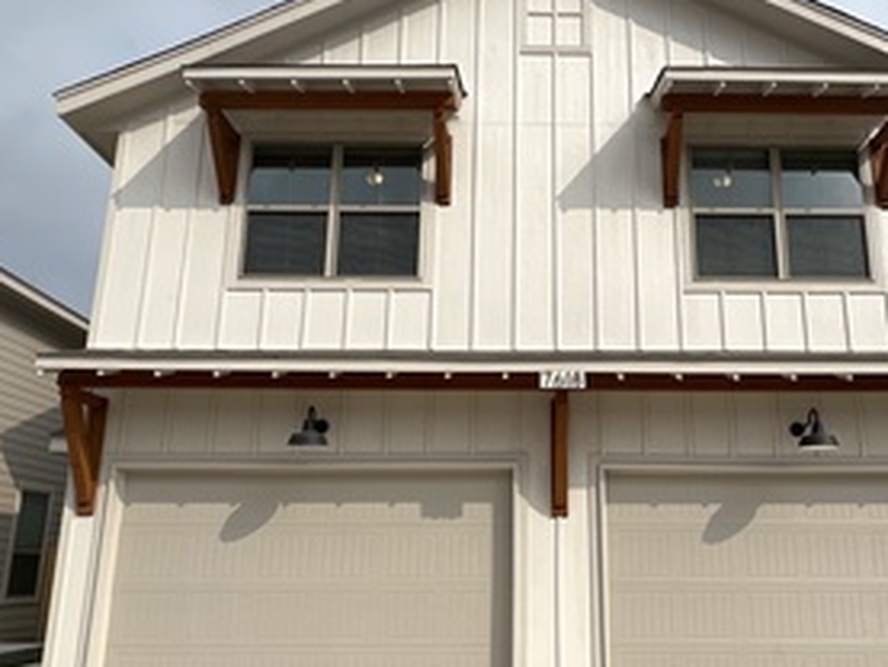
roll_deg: -0.1
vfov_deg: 46.8
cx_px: 542
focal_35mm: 30
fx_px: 770
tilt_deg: +13.2
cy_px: 362
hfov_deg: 59.3
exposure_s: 1/3040
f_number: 1.8
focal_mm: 1.57
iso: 32
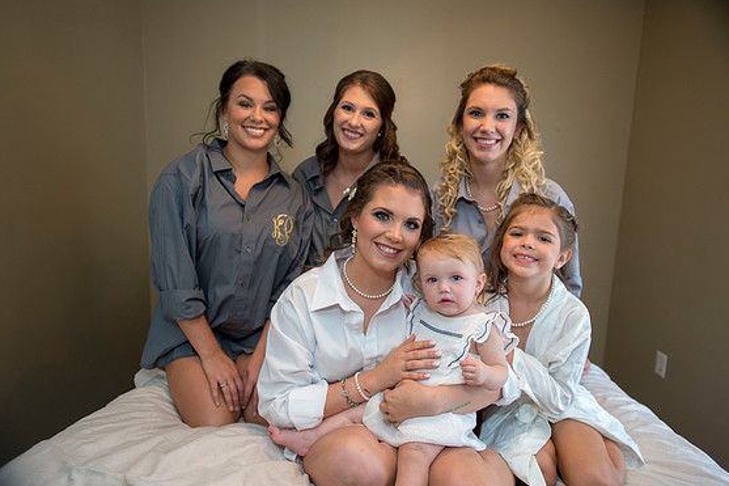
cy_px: 246
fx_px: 506
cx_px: 372
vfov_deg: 51.3
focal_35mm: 25
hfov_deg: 71.5
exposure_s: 1/100
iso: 1250
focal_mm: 24
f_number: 2.8
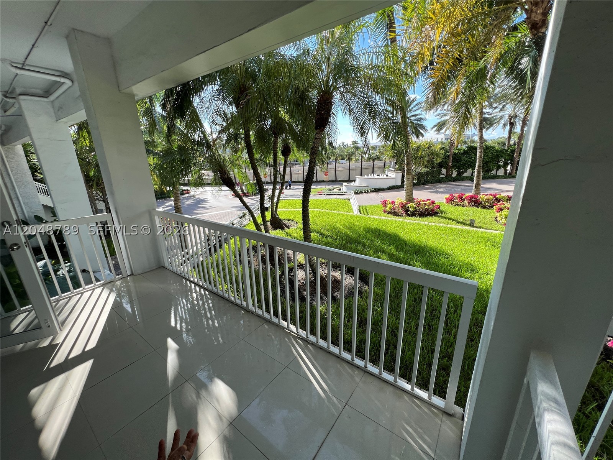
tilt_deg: -16.2
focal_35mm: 13
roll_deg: +2.7
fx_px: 230
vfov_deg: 89.9
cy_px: 230
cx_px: 306
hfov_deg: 106.2
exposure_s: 1/475
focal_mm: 1.57
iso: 32
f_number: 1.8
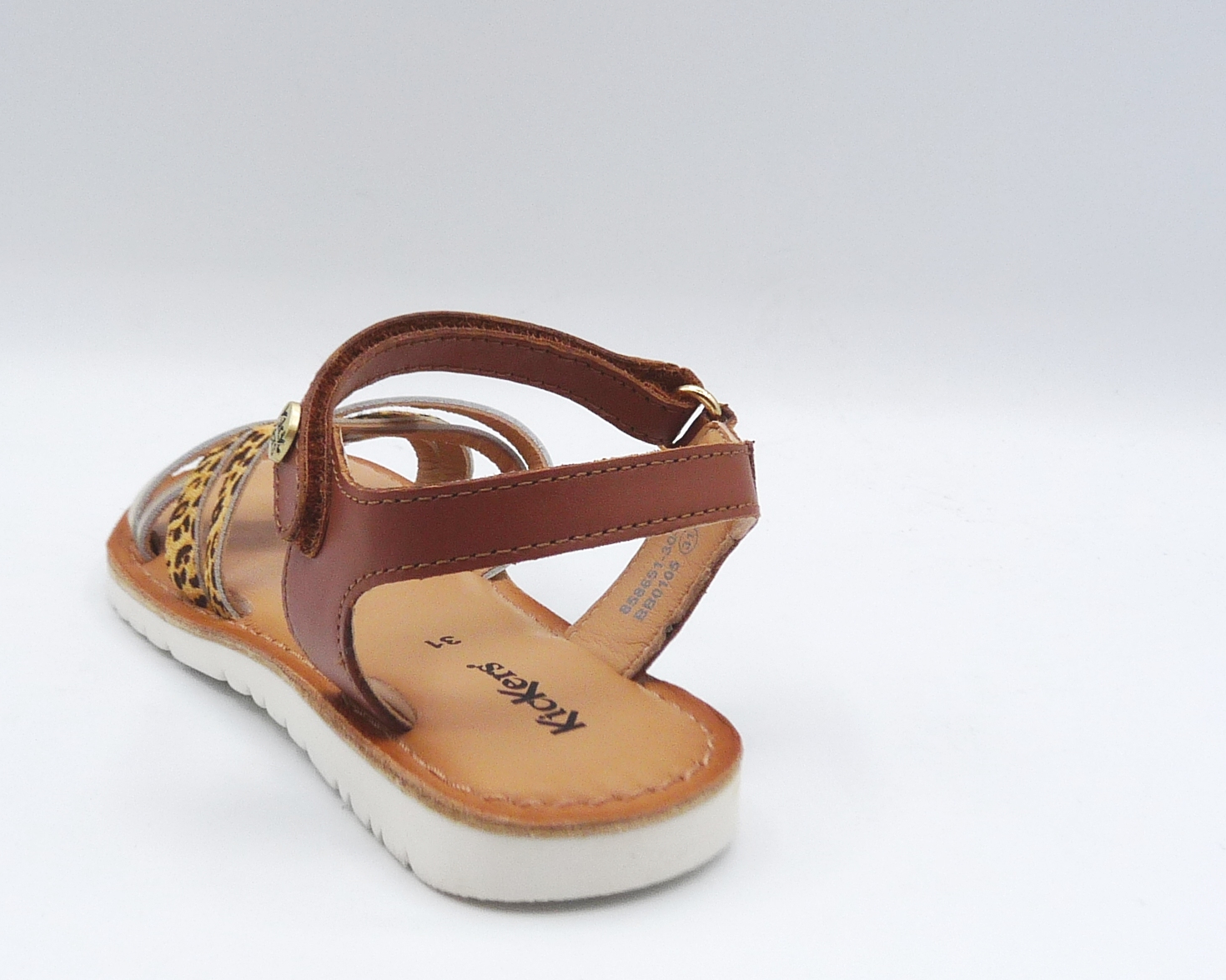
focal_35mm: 51
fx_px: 1851
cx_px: 575
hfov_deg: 36.6
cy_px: 492
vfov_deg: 29.7
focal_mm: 4.8
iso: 100
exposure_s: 1/200
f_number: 4.5
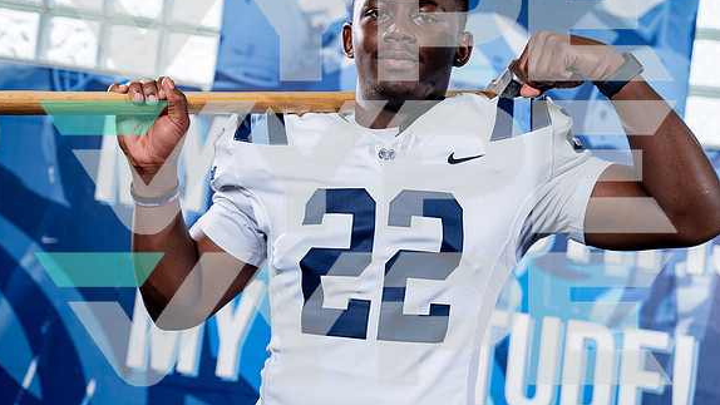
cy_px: 167
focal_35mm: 74
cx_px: 357
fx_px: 1413
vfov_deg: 16.3
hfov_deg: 28.6
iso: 100
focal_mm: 67
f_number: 4
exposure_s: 1/250
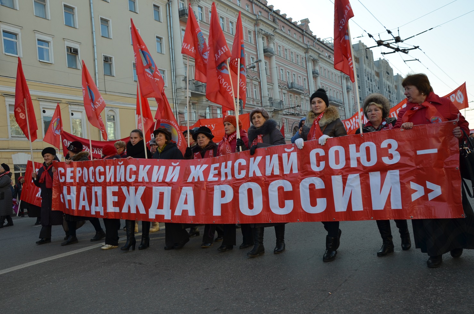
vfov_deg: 39.8
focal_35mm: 33
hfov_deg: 57.3
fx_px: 434
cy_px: 157
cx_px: 237
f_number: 8
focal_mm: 22
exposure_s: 1/200
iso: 200
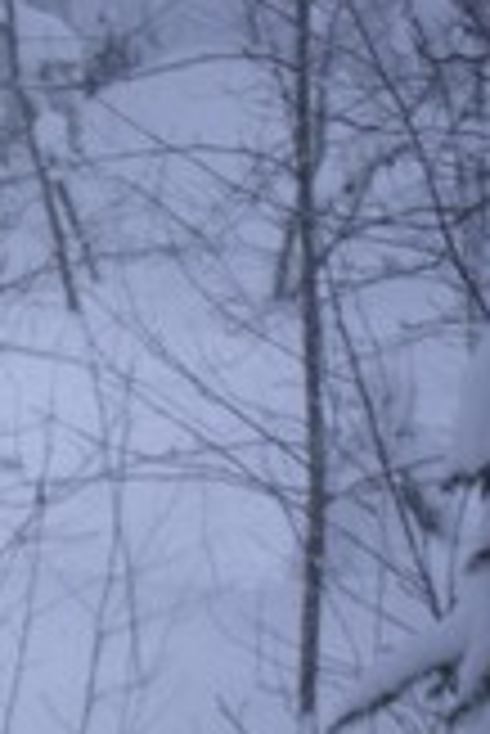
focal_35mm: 436
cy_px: 1000
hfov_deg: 3.1
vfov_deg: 4.7
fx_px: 8882
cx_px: -530
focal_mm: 18.9
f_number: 5.9
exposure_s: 1/125
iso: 64
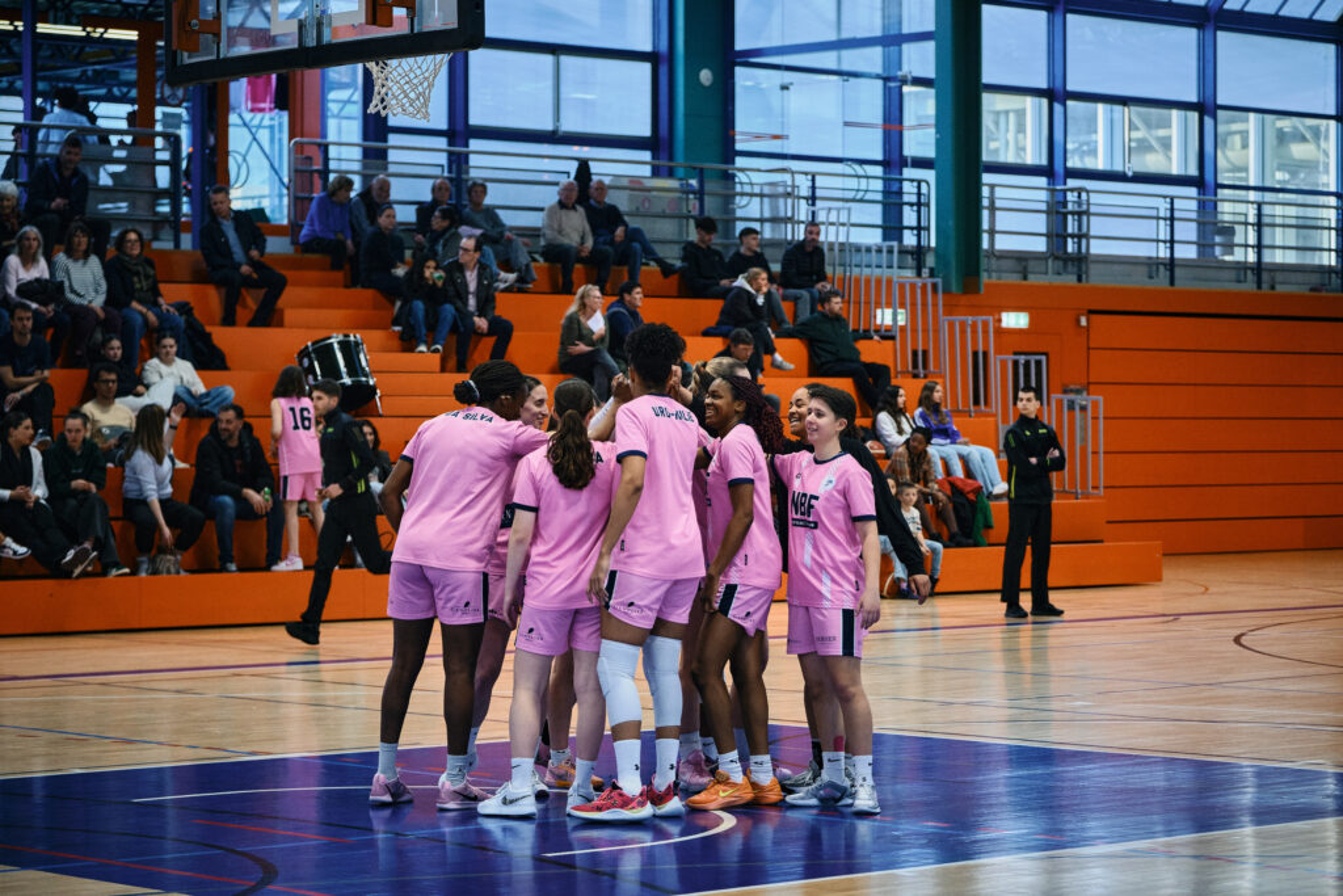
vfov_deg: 14.4
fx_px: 3544
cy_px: 448
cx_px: 672
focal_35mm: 95
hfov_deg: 21.5
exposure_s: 1/500
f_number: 2.8
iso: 2000
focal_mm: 63.4
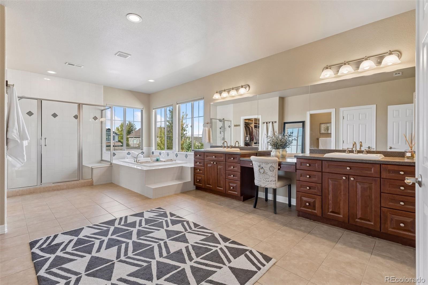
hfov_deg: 93.3
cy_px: 142
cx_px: 214
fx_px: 202
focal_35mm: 17
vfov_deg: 70.4
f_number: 9
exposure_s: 1/25
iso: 400
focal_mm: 17
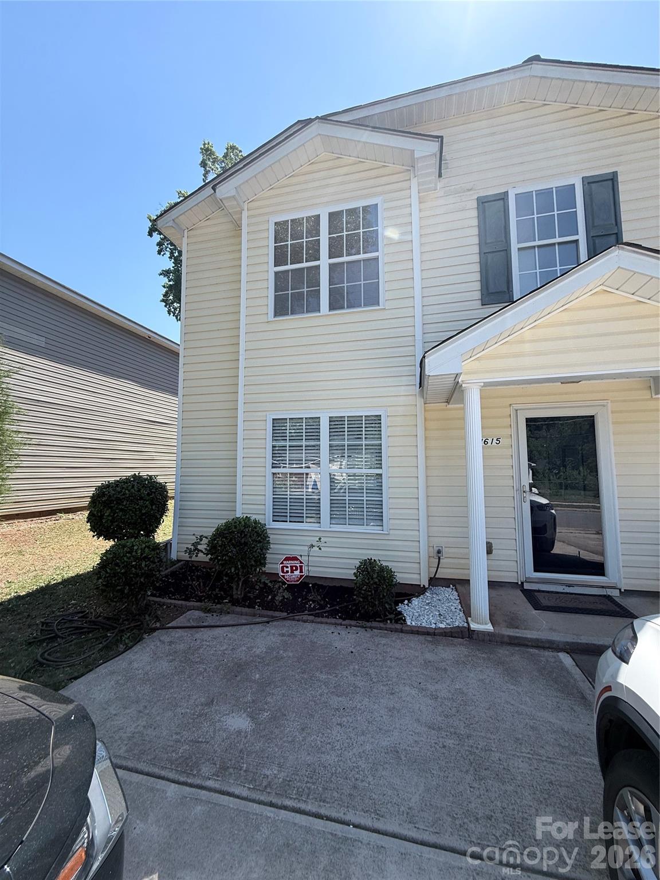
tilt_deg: +5.6
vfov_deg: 102.1
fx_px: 356
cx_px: 330
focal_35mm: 14
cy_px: 440
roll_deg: +0.7
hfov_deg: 85.7
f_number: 2.2
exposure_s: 1/853
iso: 50
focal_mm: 2.22
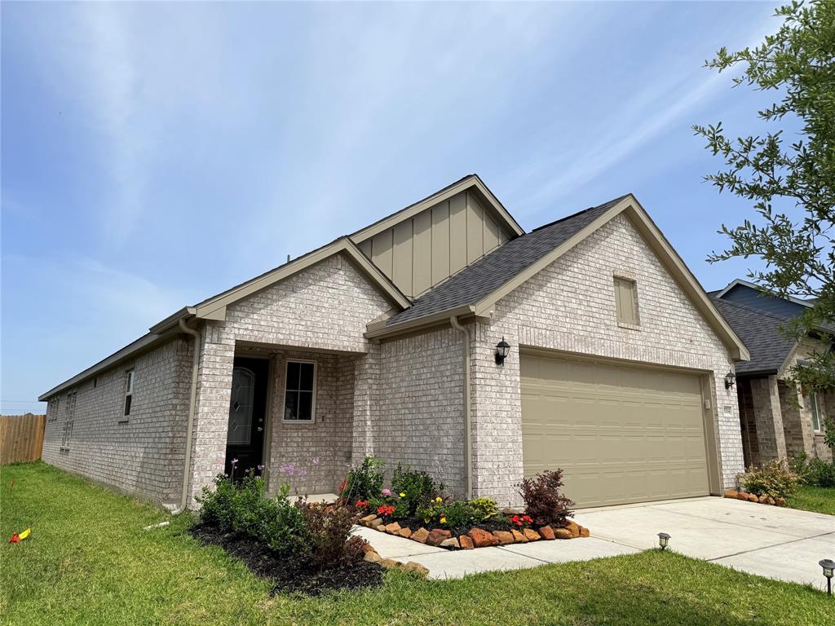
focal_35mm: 24
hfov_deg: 71.6
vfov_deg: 56.8
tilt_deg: +12.1
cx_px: 418
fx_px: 579
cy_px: 313
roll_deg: -0.7
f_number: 1.78
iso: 80
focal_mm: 6.76
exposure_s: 1/6711
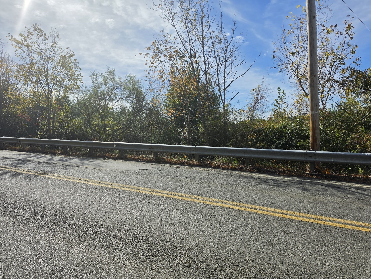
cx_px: 186
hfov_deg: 73.9
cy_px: 140
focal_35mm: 23
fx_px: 247
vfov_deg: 58.9
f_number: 1.4
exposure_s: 1/7939
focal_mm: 6.5
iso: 40
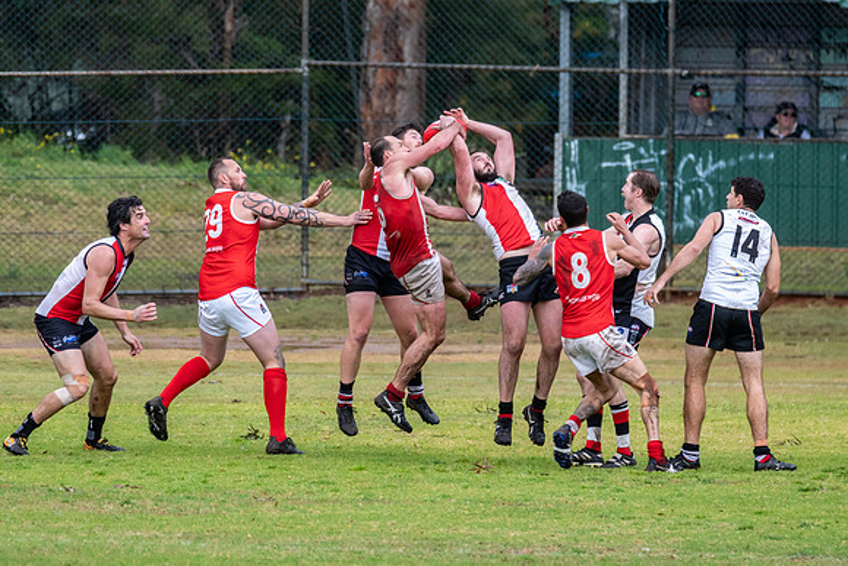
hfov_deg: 3.0
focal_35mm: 680
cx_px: 424
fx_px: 16027
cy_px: 283
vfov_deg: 2.0
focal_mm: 450
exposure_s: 1/800
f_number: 7.1
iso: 1250
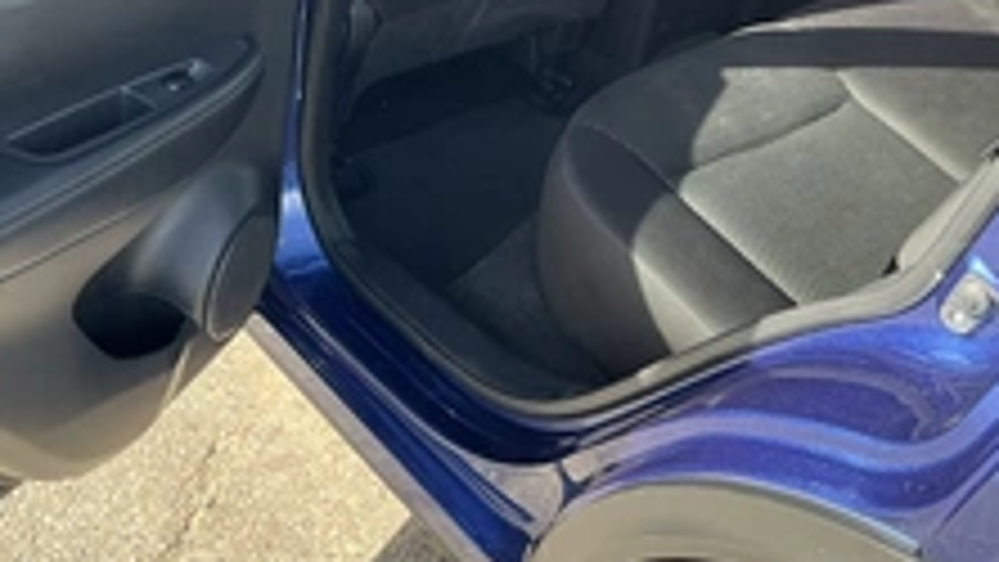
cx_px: 248
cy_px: 40
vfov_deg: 21.3
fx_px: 1457
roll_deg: -4.3
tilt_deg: -25.4
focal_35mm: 55
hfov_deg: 36.9
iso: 25
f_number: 1.8
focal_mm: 3
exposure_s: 1/172
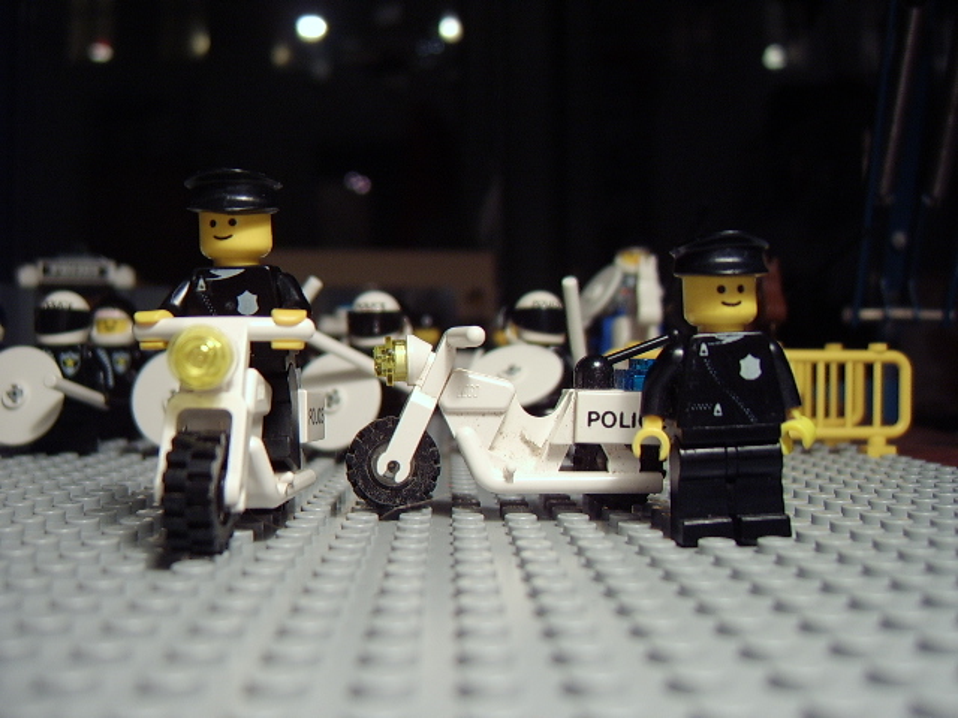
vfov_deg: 45.4
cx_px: 479
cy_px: 359
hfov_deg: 58.4
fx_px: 858
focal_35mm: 31
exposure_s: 1/15
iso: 100
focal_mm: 8.13
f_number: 2.7
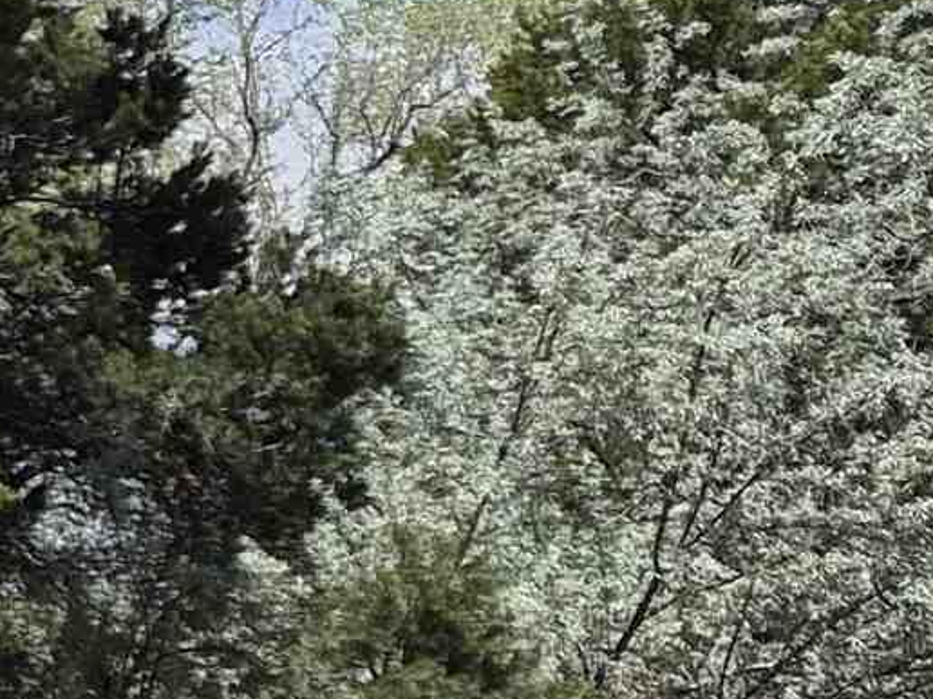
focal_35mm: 137
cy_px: 610
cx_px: -1823
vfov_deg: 10.8
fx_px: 3693
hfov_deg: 10.5
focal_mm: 5.4
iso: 80
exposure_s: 1/6496
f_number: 1.8
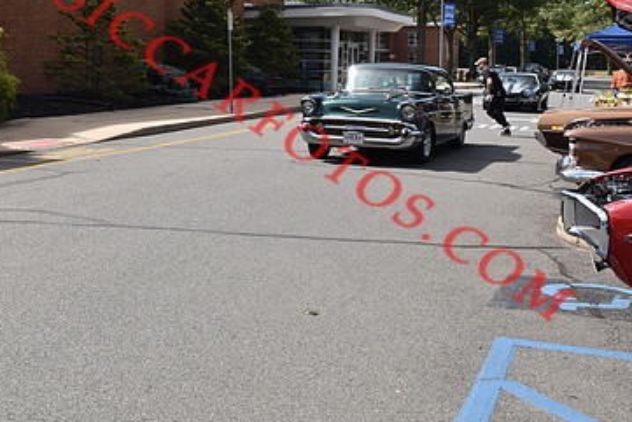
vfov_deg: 25.3
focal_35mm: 53
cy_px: 108
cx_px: 257
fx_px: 931
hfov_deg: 37.4
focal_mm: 22
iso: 100
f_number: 7.1
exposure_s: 1/200
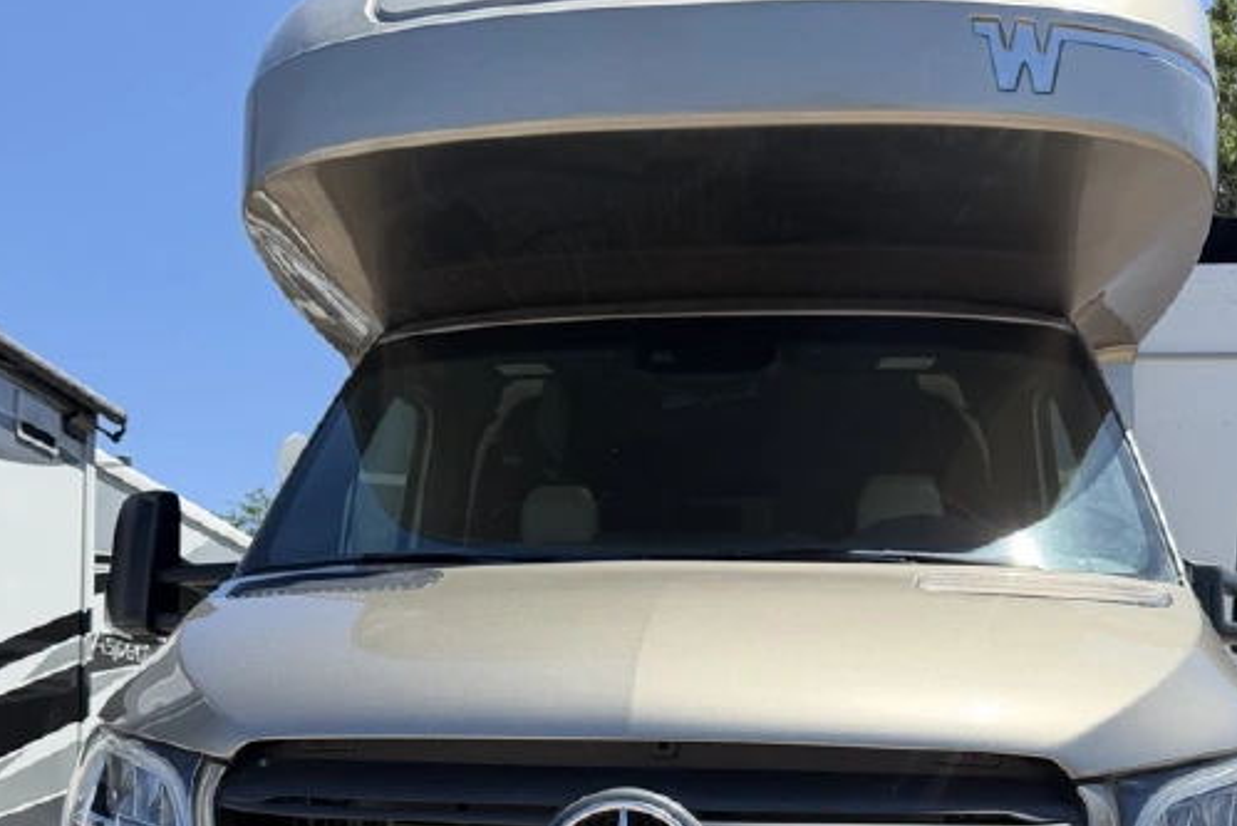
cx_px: 622
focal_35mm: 40
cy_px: 737
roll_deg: +0.2
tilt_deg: +3.1
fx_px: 1375
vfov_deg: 31.9
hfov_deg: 48.4
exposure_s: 1/3279
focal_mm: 6.76
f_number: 1.78
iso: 80
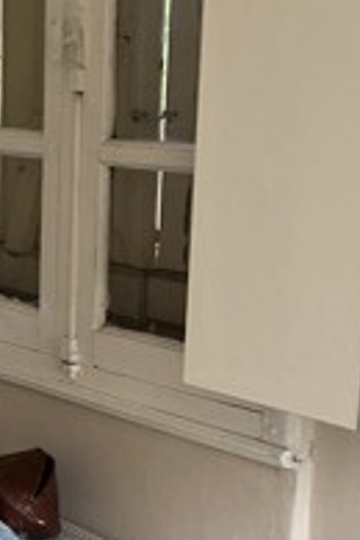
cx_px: -75
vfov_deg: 24.3
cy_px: 368
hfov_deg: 15.8
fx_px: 1245
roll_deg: -0.7
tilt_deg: -16.0
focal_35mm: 83
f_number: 1.6
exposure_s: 1/60
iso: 250
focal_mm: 5.1
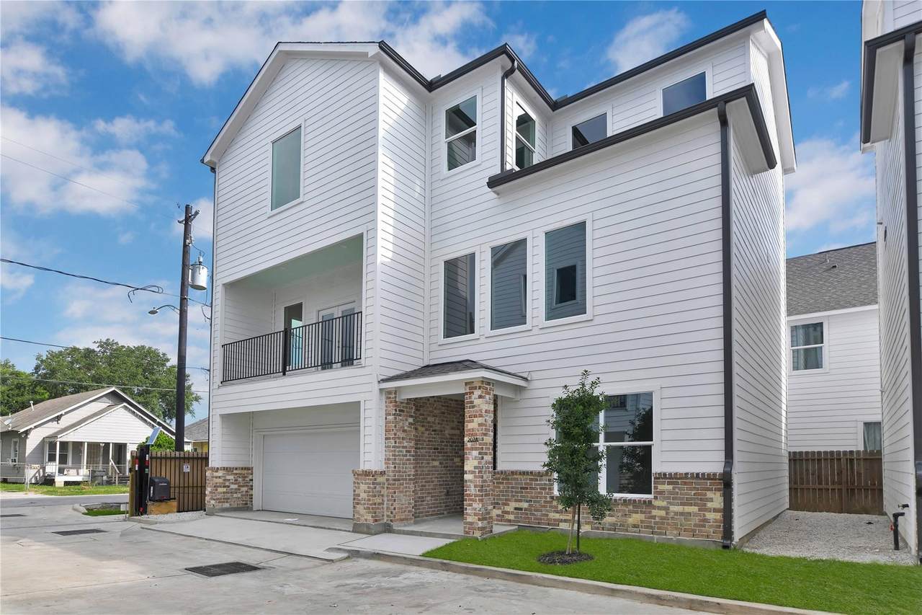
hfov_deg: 90.0
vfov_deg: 67.4
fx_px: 461
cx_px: 461
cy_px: 308
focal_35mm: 18
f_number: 8
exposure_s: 1/250
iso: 100
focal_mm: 18
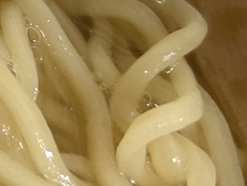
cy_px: -78
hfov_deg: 14.6
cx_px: -206
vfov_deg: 12.2
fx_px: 835
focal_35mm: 117
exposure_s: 1/50
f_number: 1.5
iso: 200
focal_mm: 5.7
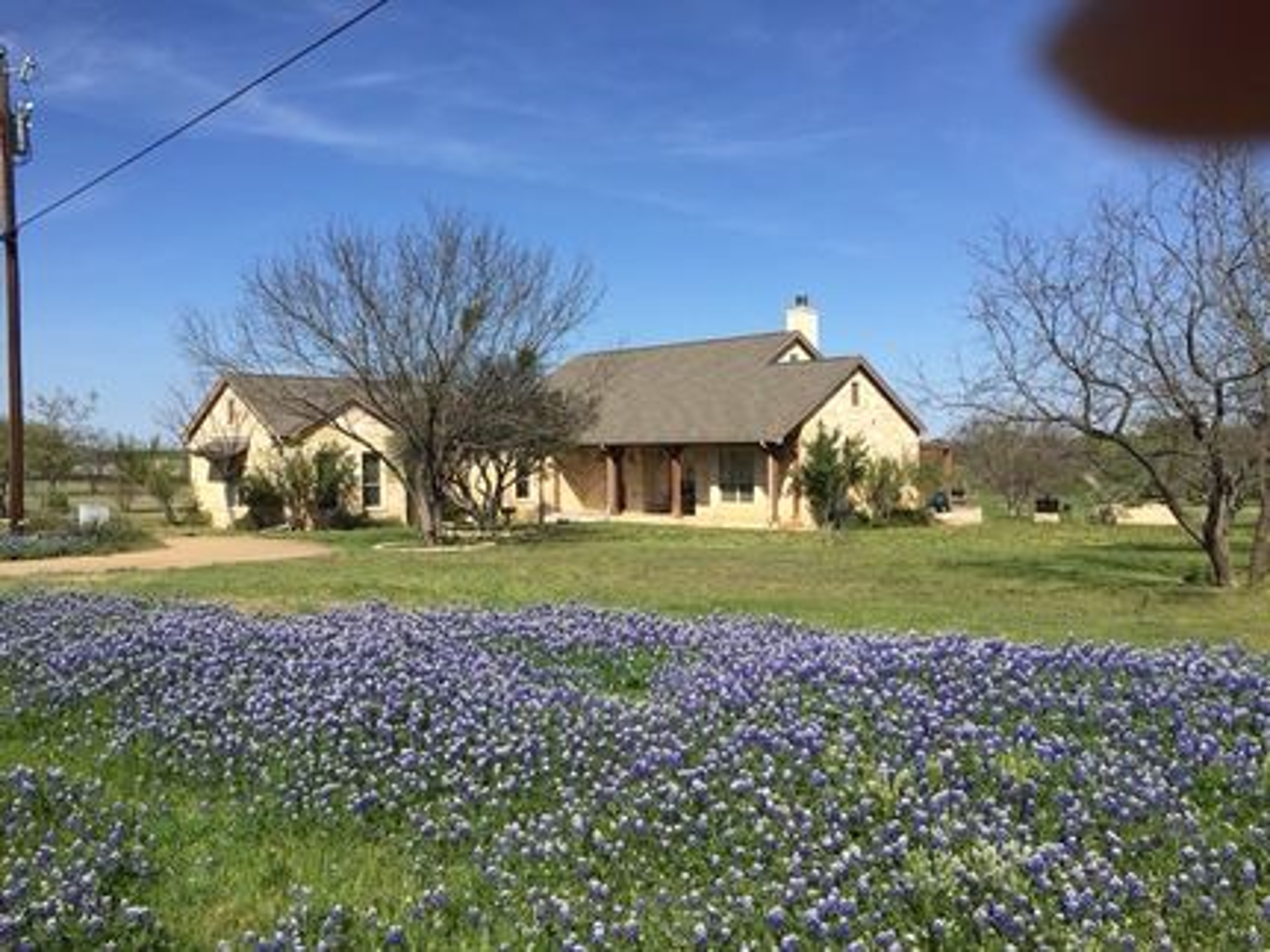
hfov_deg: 61.7
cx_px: 635
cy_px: 476
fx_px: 1064
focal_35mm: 29
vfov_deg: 48.2
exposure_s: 1/2198
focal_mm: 4.15
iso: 32
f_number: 2.2
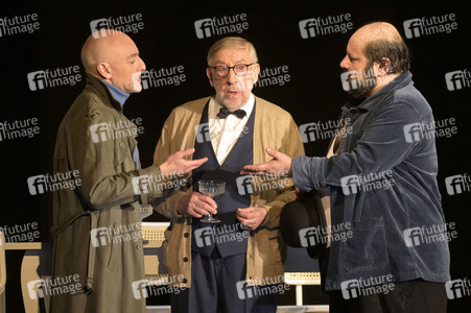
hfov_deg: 9.4
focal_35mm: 220
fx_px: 2876
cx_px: 236
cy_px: 156
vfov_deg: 6.2
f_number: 5.6
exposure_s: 1/640
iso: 8000
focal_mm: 220
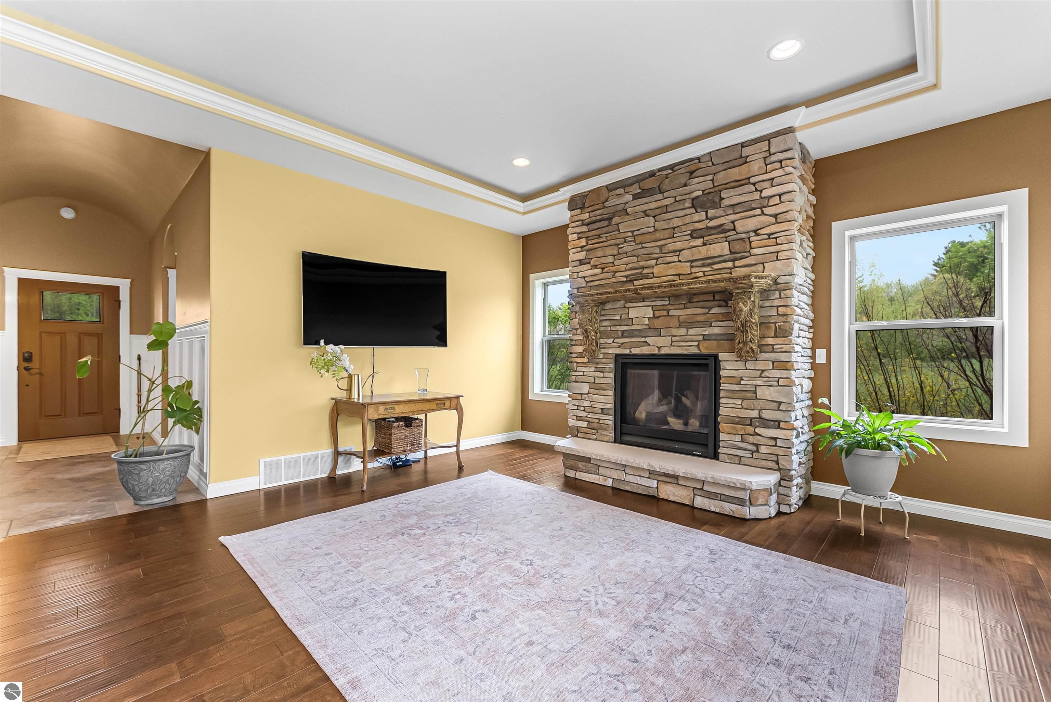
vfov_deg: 77.4
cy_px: 351
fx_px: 438
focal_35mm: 15
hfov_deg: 100.4
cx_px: 526
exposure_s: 1/25
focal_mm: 15
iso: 1600
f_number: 7.1
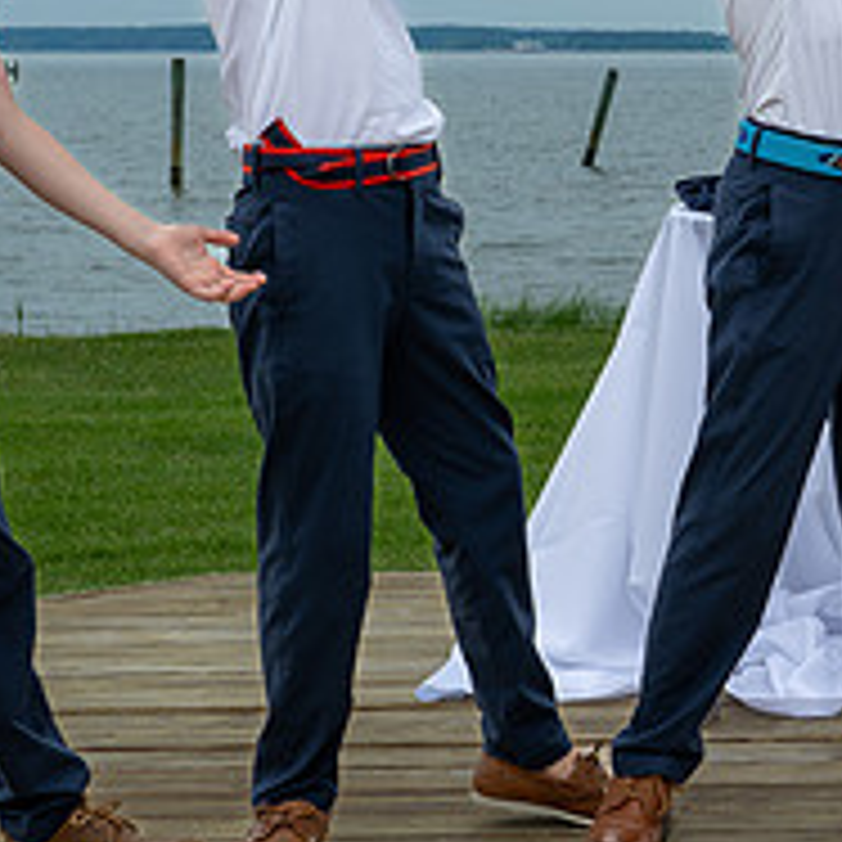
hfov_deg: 13.9
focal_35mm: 122
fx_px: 3357
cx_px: 1011
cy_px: 128
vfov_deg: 14.2
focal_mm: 35
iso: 64
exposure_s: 1/250
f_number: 8
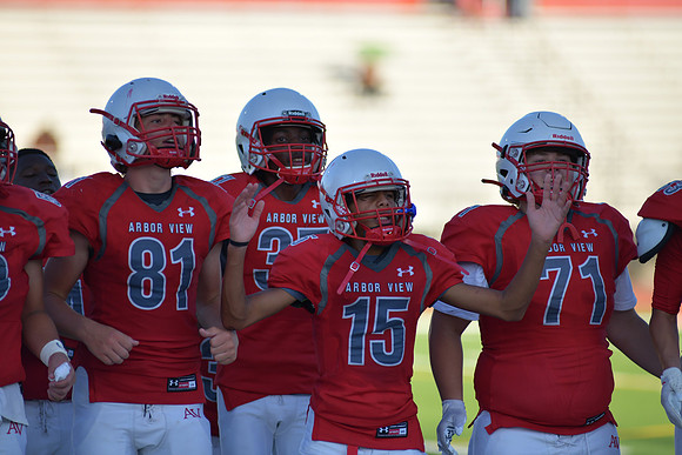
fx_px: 5684
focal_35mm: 300
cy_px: 228
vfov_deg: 4.6
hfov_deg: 6.9
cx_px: 341
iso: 250
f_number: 3.5
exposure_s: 1/2000
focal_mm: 300
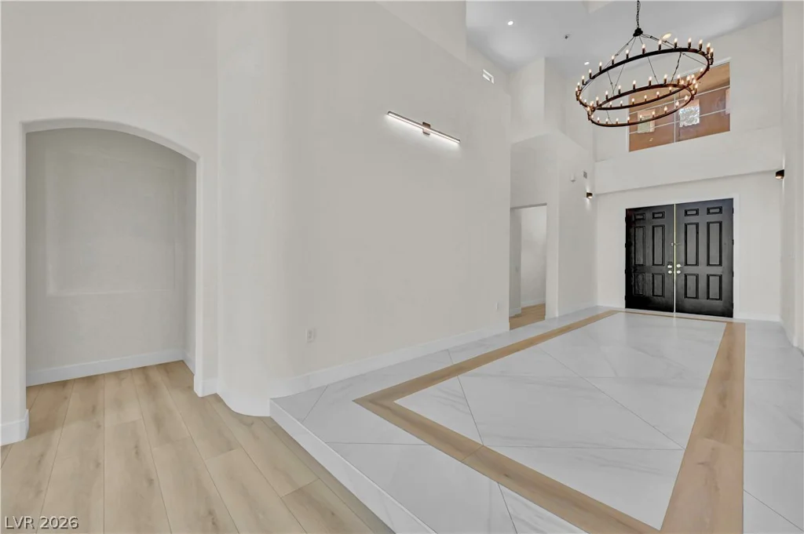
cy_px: 267
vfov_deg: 81.1
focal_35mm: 14
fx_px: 312
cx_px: 402
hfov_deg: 104.3
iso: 400
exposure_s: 1/60
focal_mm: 14
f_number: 9
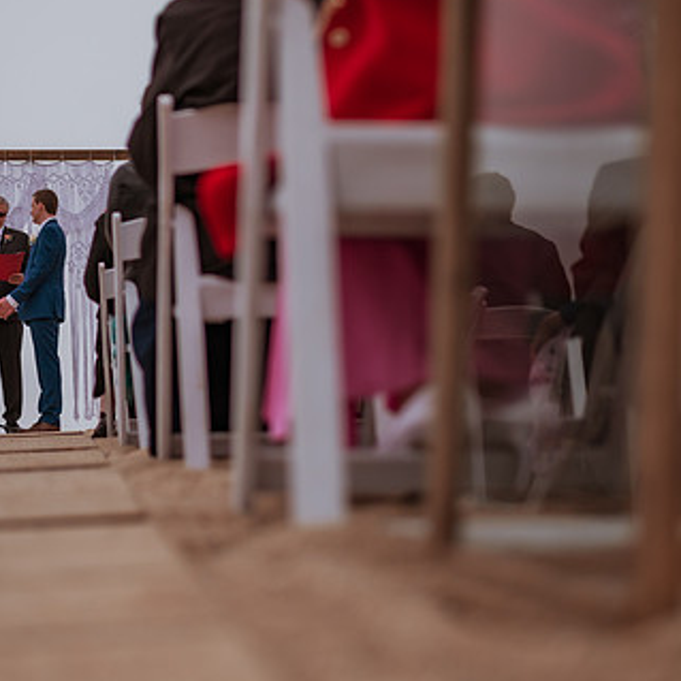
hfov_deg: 31.4
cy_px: 278
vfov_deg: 31.6
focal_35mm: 54
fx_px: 1202
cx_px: 224
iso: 500
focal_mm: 35
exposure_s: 1/5000
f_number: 1.8
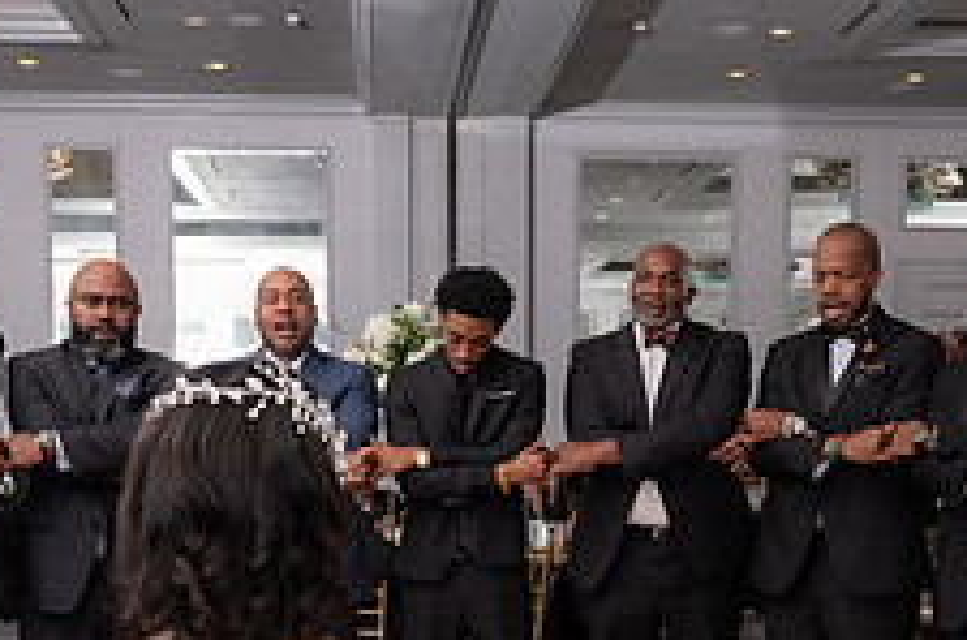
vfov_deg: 21.2
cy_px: 619
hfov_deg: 32.4
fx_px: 1662
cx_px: 494
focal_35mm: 62
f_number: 2.8
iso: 1250
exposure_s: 1/250
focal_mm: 24
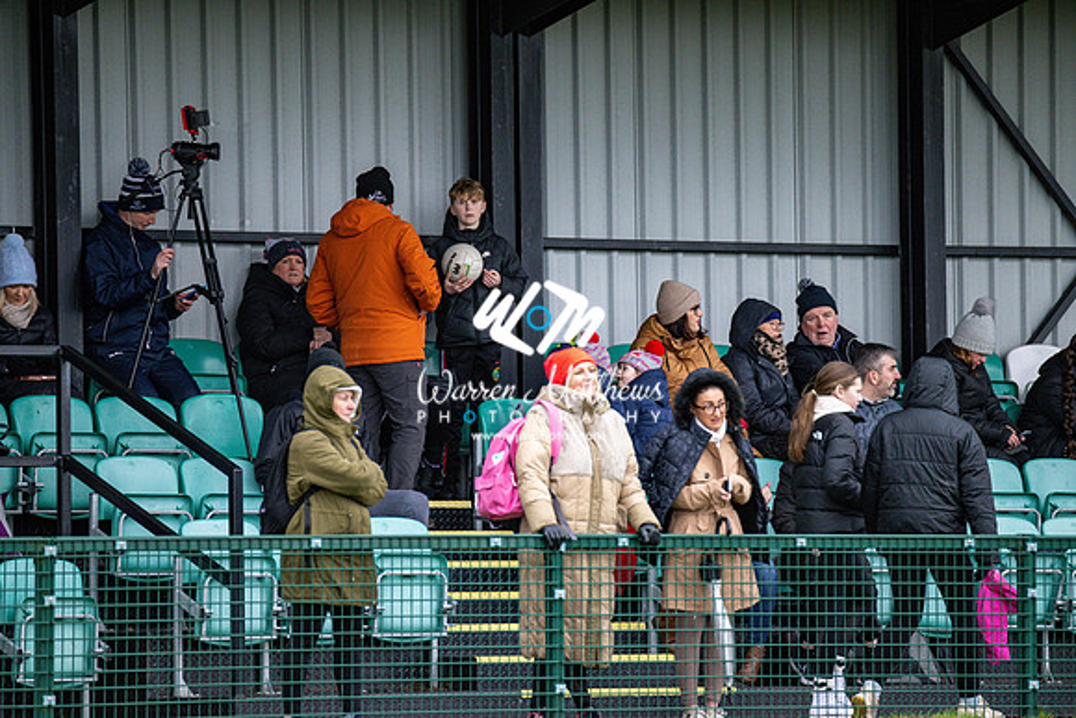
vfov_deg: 4.6
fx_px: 8968
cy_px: 359
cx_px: 538
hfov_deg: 6.9
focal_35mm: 300
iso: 1800
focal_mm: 300
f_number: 2.8
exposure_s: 1/640
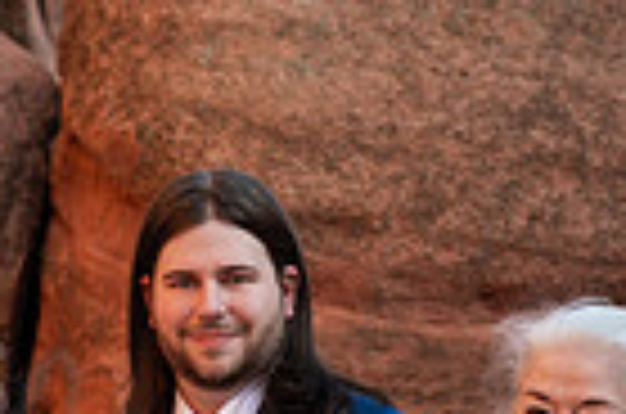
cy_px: 544
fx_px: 3626
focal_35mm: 209
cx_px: -176
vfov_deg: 6.5
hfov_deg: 9.7
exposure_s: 1/160
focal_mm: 50
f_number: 3.5
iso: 250
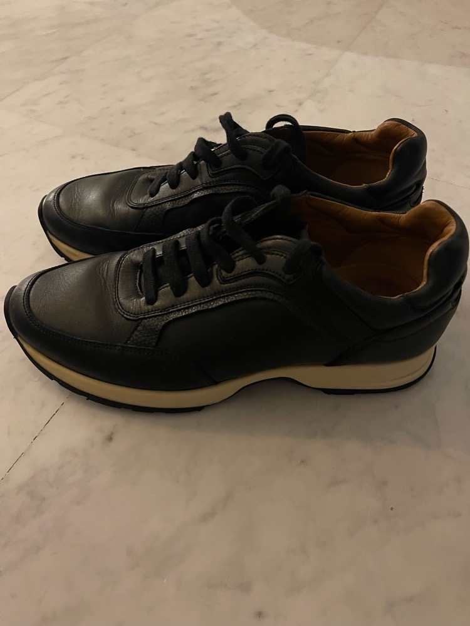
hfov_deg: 54.9
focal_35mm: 25
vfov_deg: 69.4
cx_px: 235
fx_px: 453
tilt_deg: -51.6
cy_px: 313
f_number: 1.6
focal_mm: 5.1
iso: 800
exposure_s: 1/25
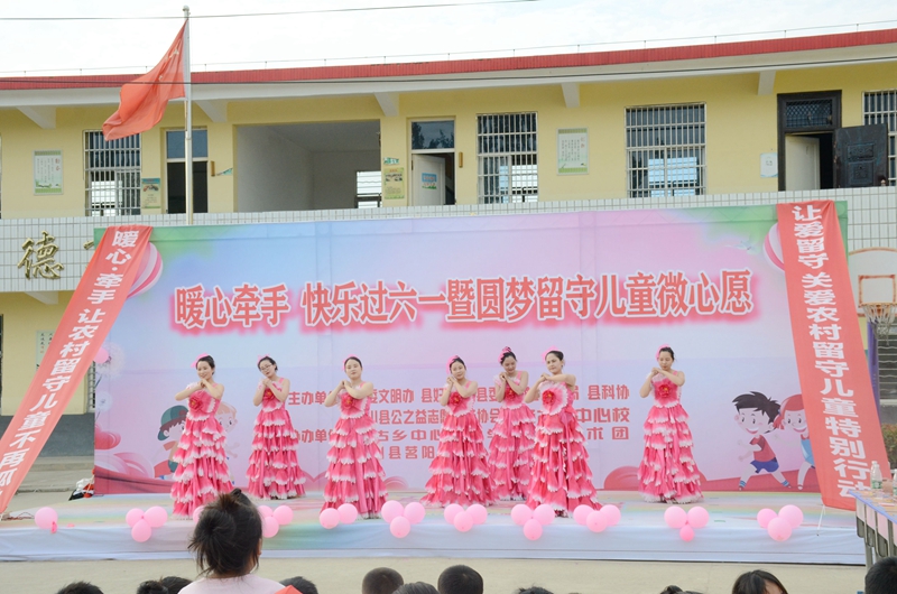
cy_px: 297
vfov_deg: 23.7
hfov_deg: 35.1
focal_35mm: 57
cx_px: 448
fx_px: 1417
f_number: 11
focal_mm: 38
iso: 800
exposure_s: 1/500
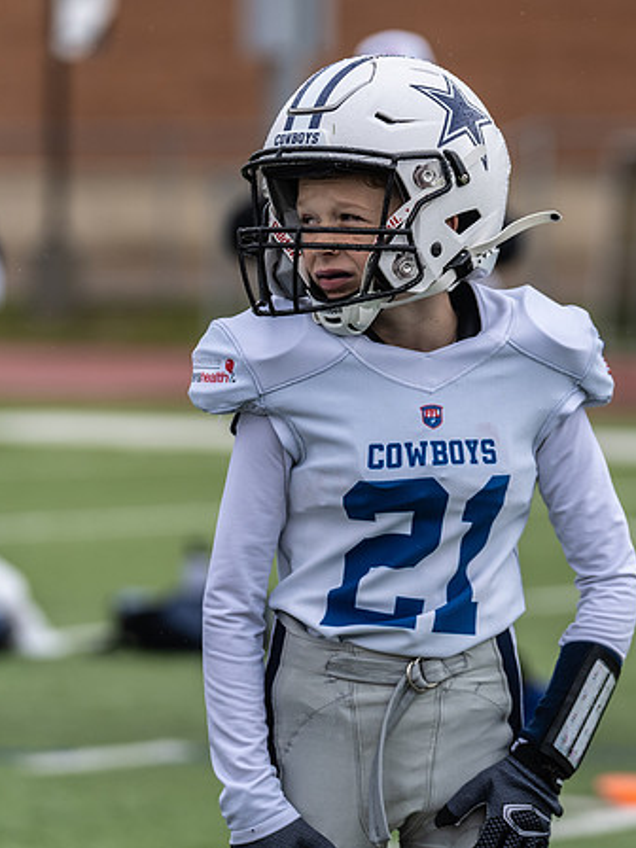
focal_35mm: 226
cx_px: 401
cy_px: 424
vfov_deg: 8.8
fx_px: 5536
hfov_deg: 6.6
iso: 250
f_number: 3.5
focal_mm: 156
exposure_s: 1/1250
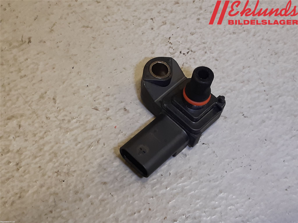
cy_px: 112
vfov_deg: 53.1
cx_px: 149
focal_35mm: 26
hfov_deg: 67.3
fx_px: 224
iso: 100
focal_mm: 3.93
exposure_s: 1/50
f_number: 1.7
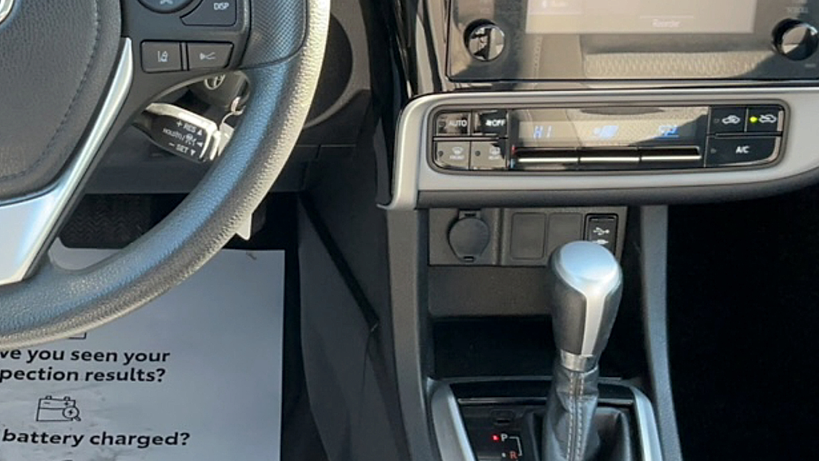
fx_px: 1108
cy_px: 136
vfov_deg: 23.4
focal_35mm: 51
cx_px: 267
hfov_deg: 40.0
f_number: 1.8
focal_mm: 3
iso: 50
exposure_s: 1/60
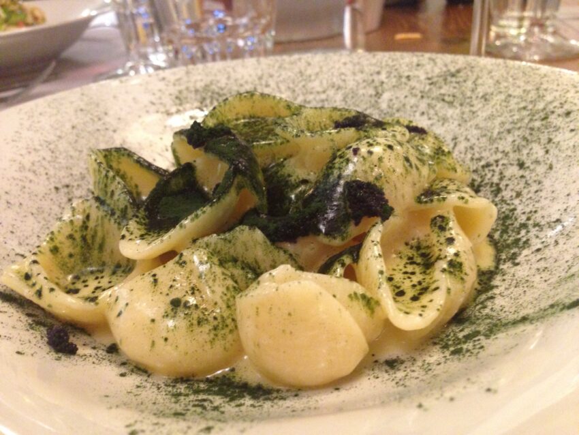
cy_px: 218
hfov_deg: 55.3
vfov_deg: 43.0
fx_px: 552
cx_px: 290
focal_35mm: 33
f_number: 2.4
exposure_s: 1/15
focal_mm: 4.12
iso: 400
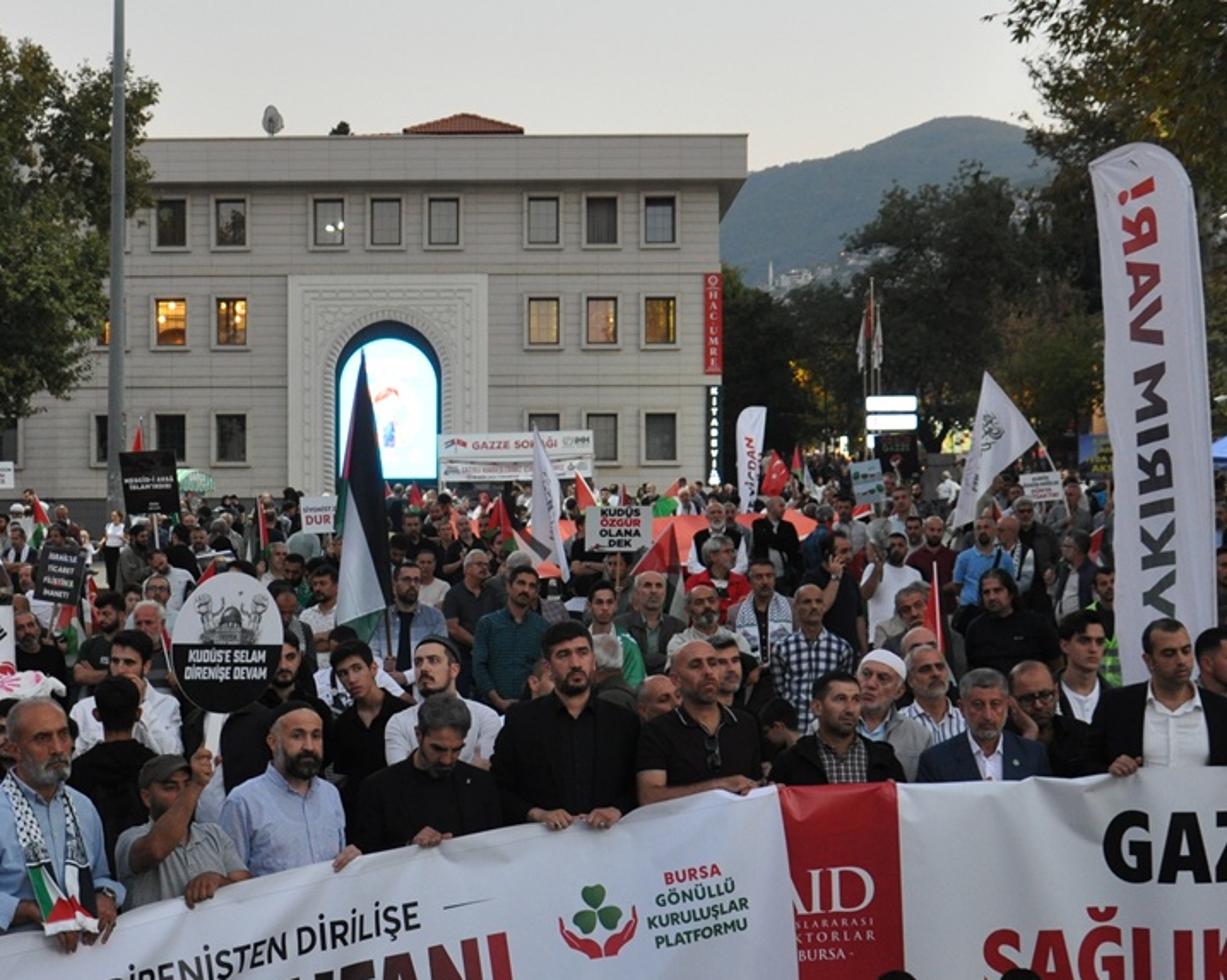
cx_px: 455
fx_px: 2142
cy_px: 564
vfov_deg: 25.8
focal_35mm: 59
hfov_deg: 31.8
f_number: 4
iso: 800
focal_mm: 22
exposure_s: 1/60
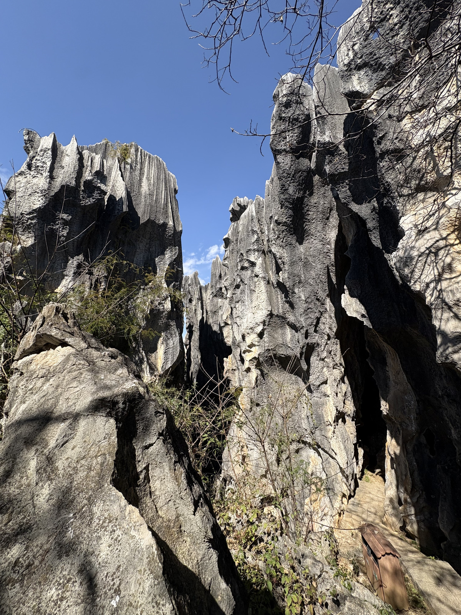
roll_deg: +0.3
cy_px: 308
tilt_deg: +13.9
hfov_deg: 85.7
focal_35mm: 14
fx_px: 249
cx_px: 230
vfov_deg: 102.1
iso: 50
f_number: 2.2
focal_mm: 2.22
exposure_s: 1/1143
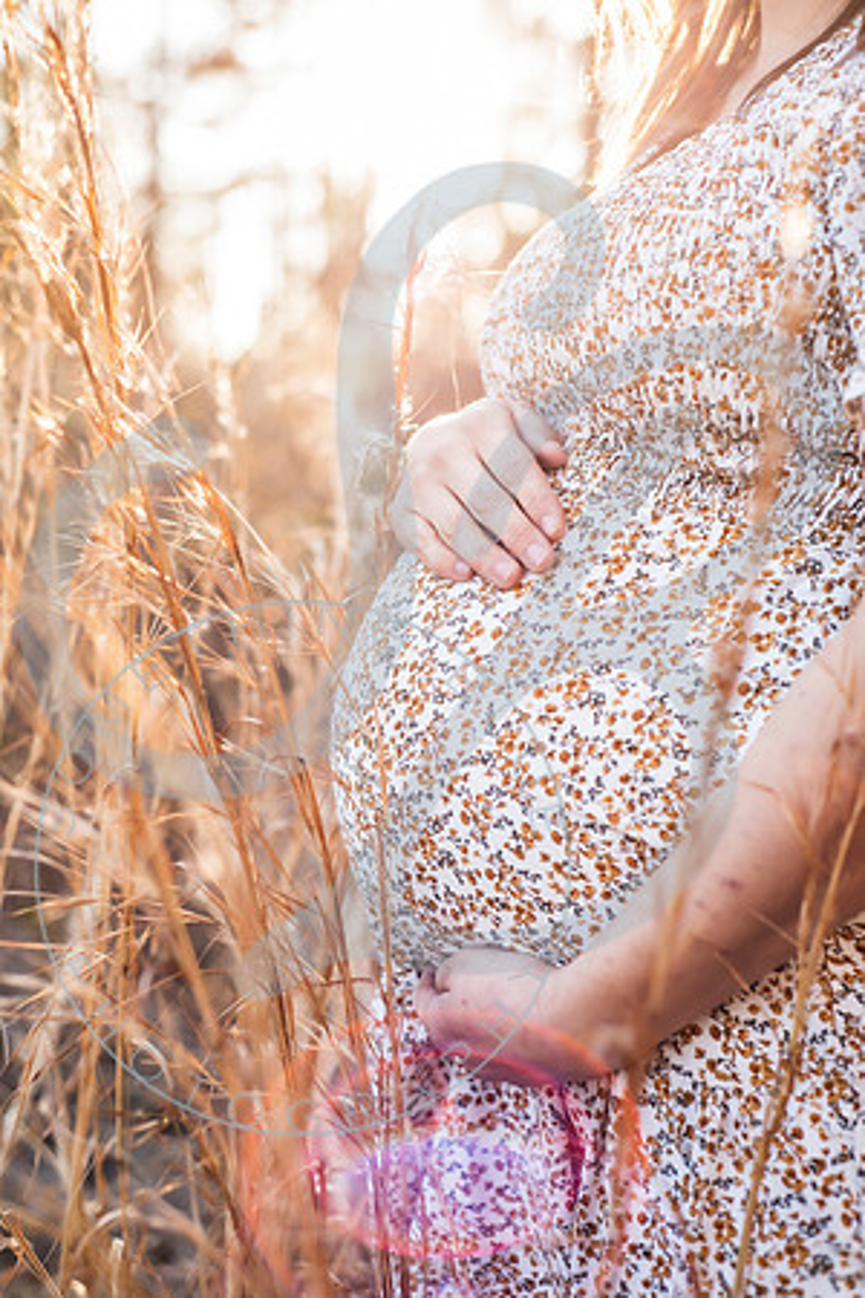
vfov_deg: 39.6
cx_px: 432
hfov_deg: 27.0
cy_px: 649
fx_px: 1802
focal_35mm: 50
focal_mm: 50
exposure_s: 1/400
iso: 320
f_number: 2.8
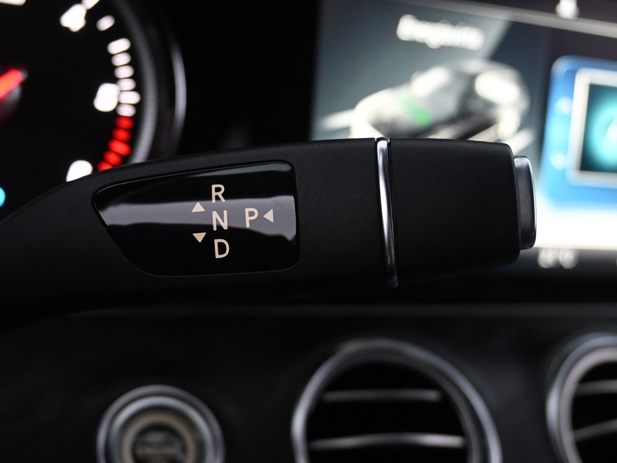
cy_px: 269
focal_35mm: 50
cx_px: 240
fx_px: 888
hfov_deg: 38.1
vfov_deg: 29.2
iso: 1800
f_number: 4
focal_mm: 21
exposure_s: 1/30
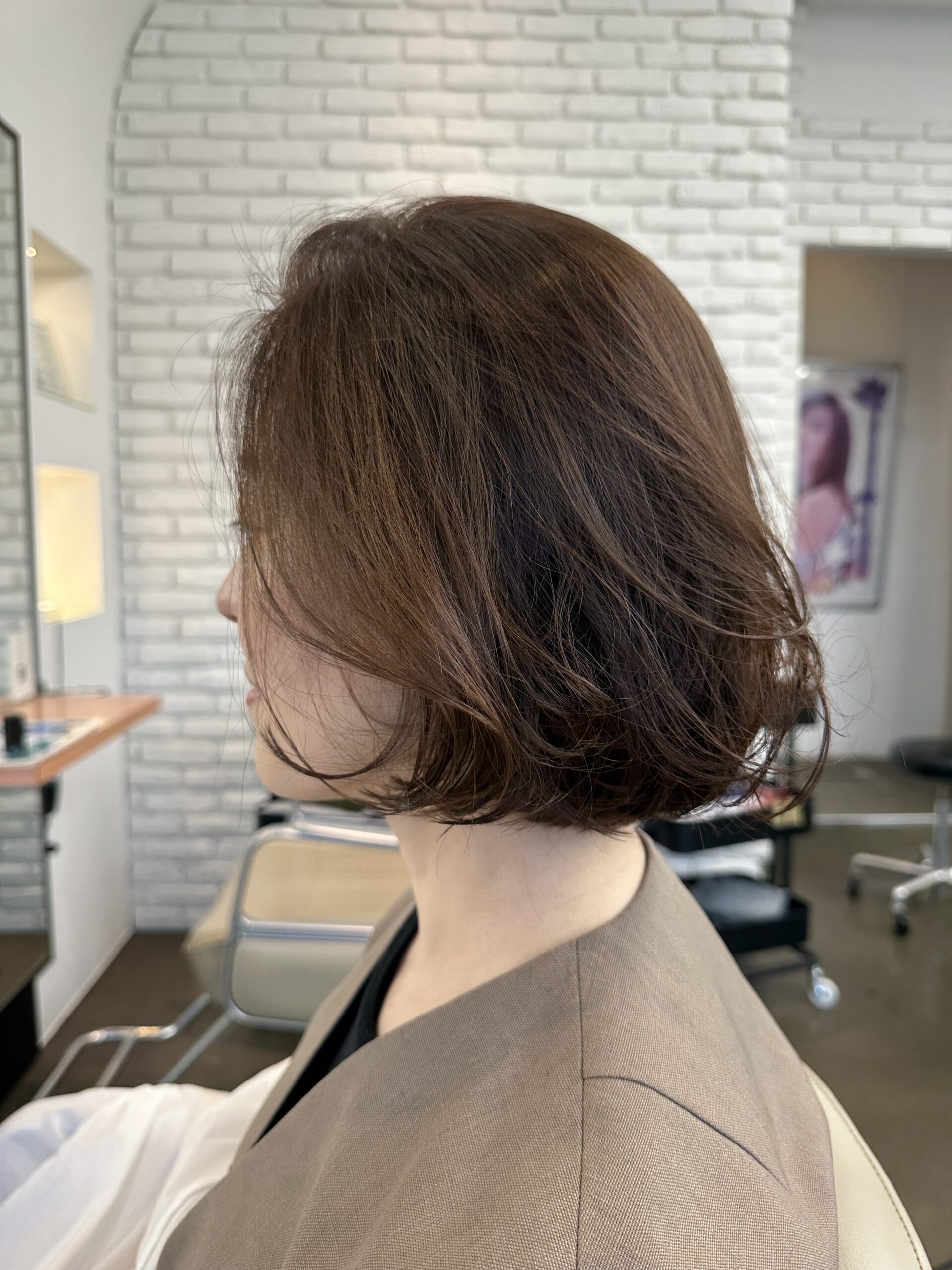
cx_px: 476
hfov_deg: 56.8
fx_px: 880
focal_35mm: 24
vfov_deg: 71.6
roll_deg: -1.3
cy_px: 635
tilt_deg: -5.0
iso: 125
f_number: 1.78
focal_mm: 6.86
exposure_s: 1/100
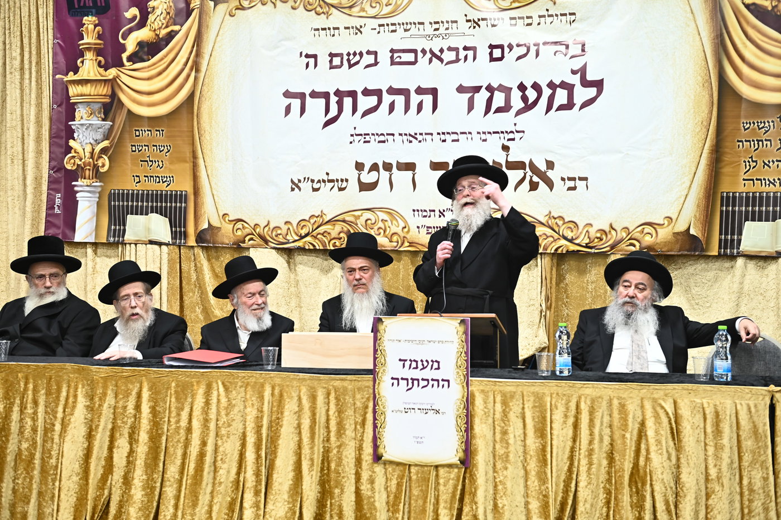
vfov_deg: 29.9
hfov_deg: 43.6
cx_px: 390
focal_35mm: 45
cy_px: 260
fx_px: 976
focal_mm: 45
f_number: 3.5
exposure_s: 1/200
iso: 1600
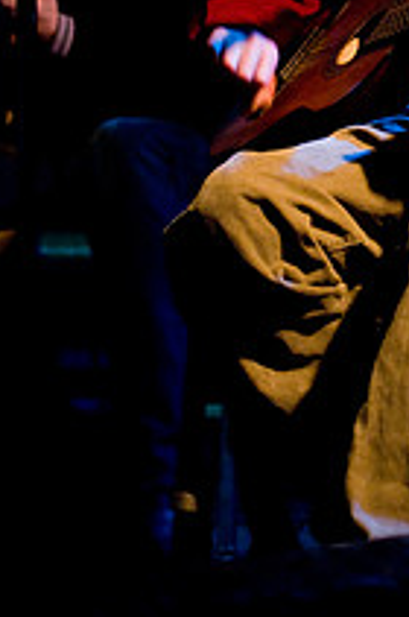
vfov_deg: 9.1
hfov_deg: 6.1
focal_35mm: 224
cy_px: -9
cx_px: 390
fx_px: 3830
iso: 1000
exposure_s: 1/40
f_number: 2.8
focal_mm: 70
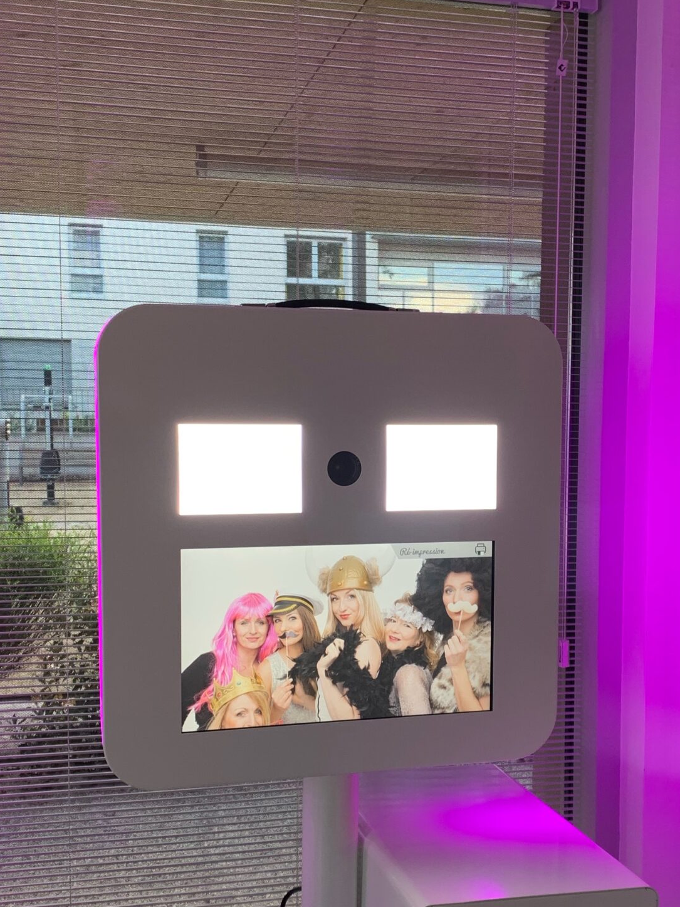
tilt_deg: -4.2
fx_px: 1205
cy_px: 516
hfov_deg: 31.4
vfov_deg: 41.2
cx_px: 424
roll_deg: +0.1
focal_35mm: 46
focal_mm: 4.25
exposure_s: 1/49
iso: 64
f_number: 1.8
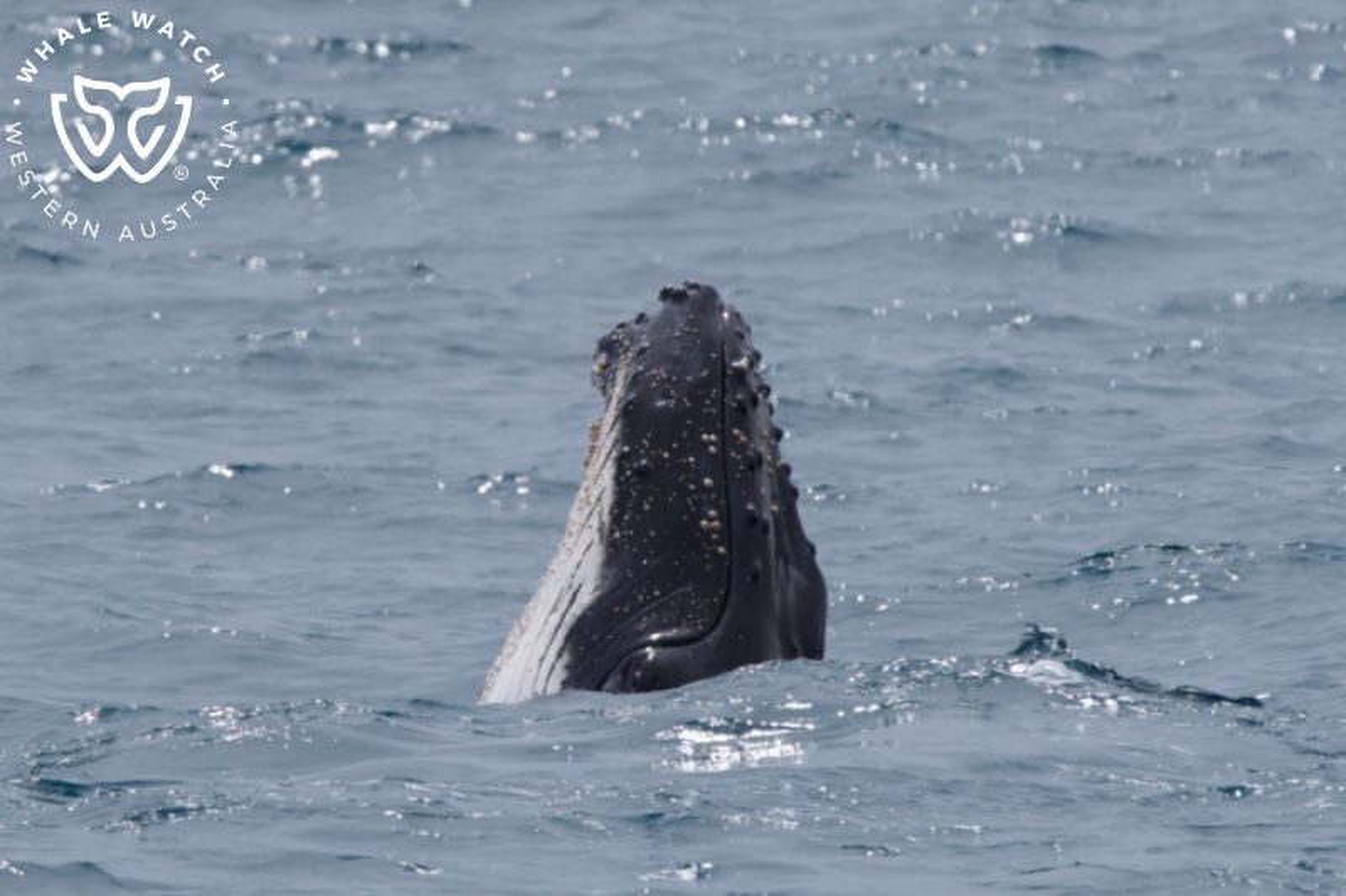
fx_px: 18428
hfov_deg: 4.2
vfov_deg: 2.8
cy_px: 448
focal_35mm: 493
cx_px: 673
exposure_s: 1/3200
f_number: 8
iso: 800
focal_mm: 493
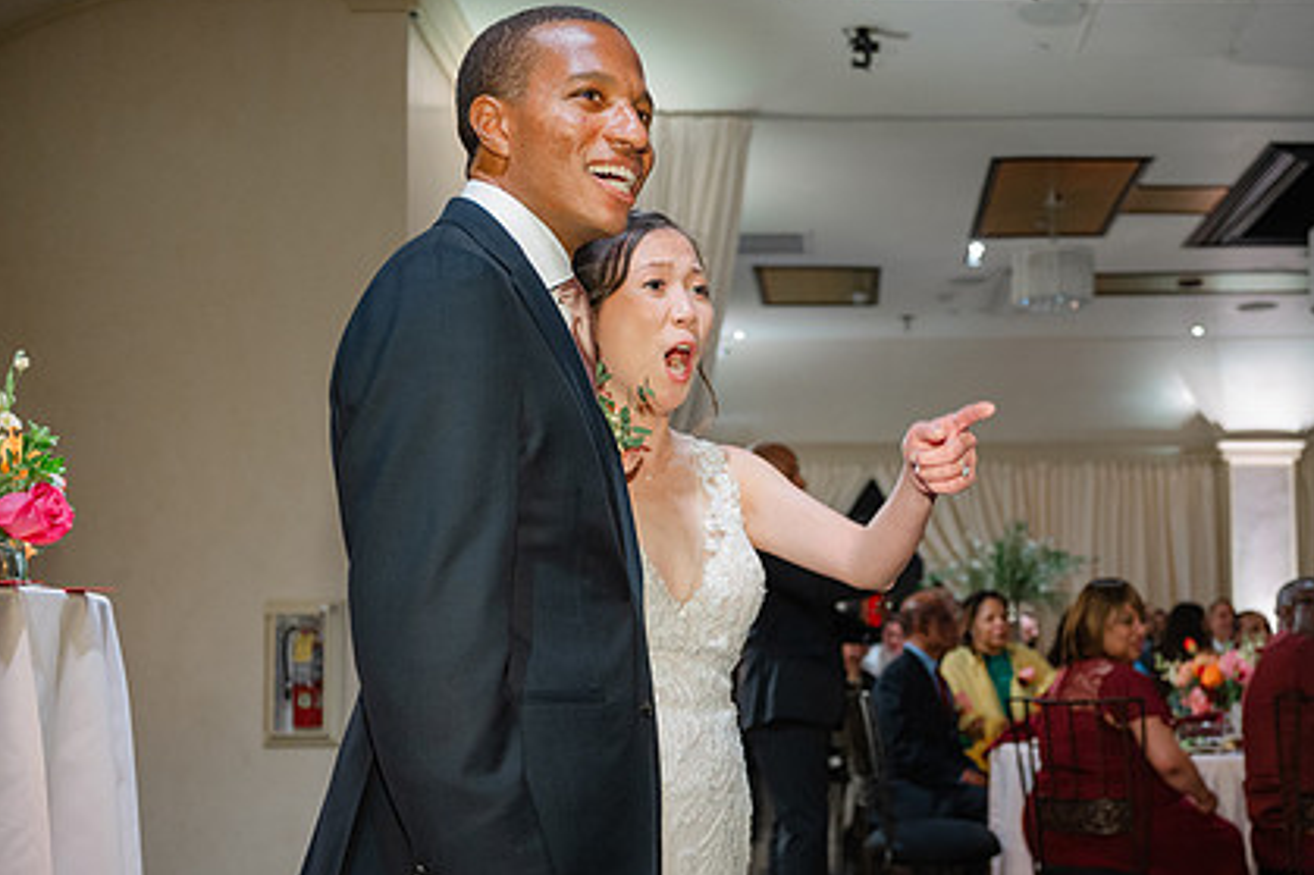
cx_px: 884
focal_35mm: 40
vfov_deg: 33.3
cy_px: 533
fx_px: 1459
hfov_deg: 47.6
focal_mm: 28
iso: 1600
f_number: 2.8
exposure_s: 1/200
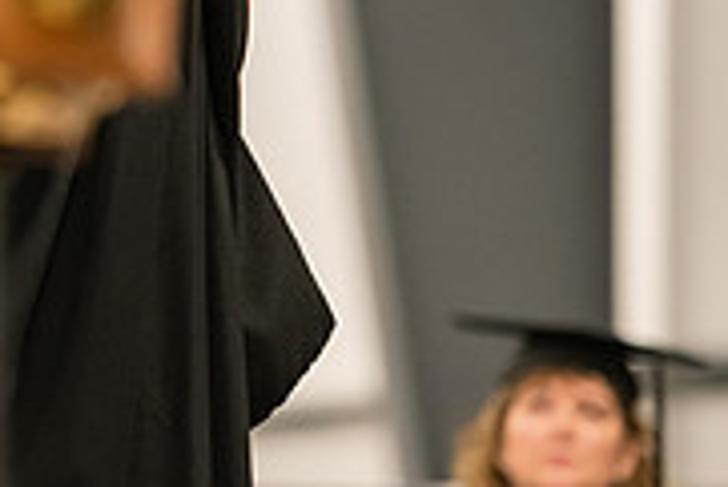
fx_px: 8763
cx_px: -161
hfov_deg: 4.7
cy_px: -175
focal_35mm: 433
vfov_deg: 3.2
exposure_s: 1/200
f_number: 3.2
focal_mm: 135
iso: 3200
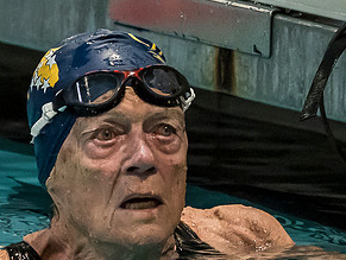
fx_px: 11199
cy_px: 85
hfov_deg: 1.8
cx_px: 146
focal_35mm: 1119
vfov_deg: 1.3
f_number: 2.8
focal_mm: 150
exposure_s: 1/800
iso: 3200
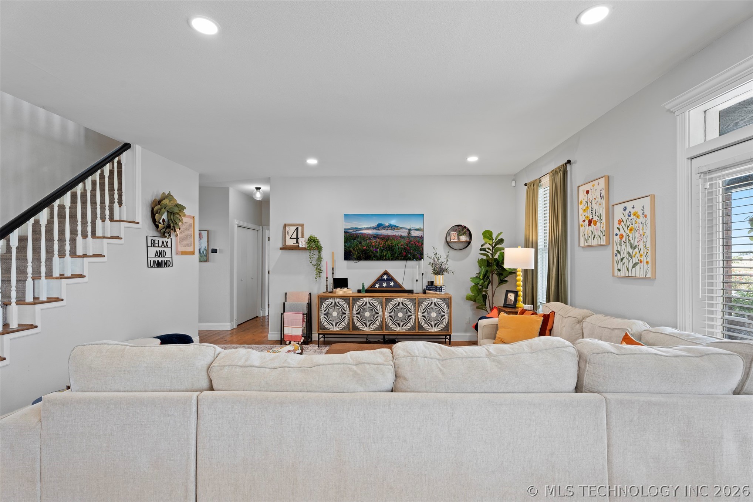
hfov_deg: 96.7
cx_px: 376
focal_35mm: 16
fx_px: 335
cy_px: 251
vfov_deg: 73.7
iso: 200
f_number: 9
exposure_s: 1/1.25
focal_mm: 16
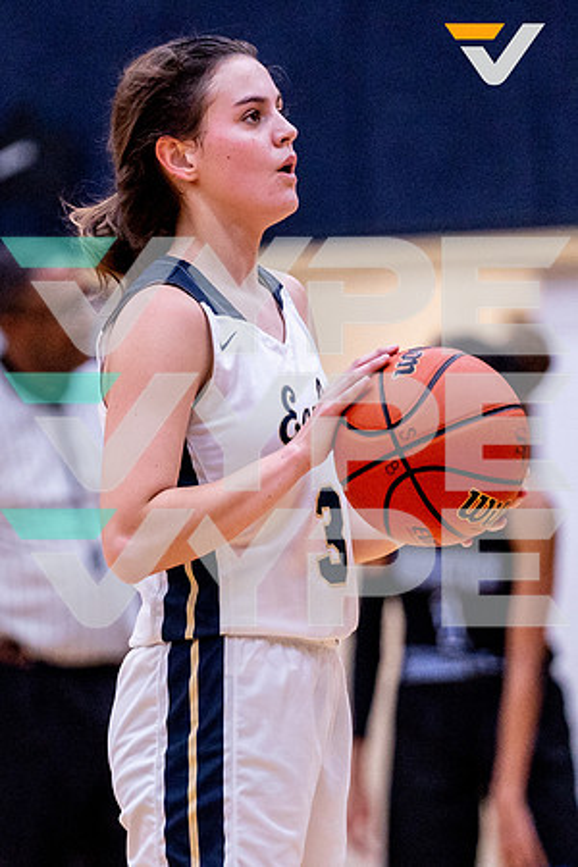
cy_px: 485
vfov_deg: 4.8
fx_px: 10379
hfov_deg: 3.2
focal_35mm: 431
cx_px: 291
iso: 2000
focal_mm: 200
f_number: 2.8
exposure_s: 1/1250
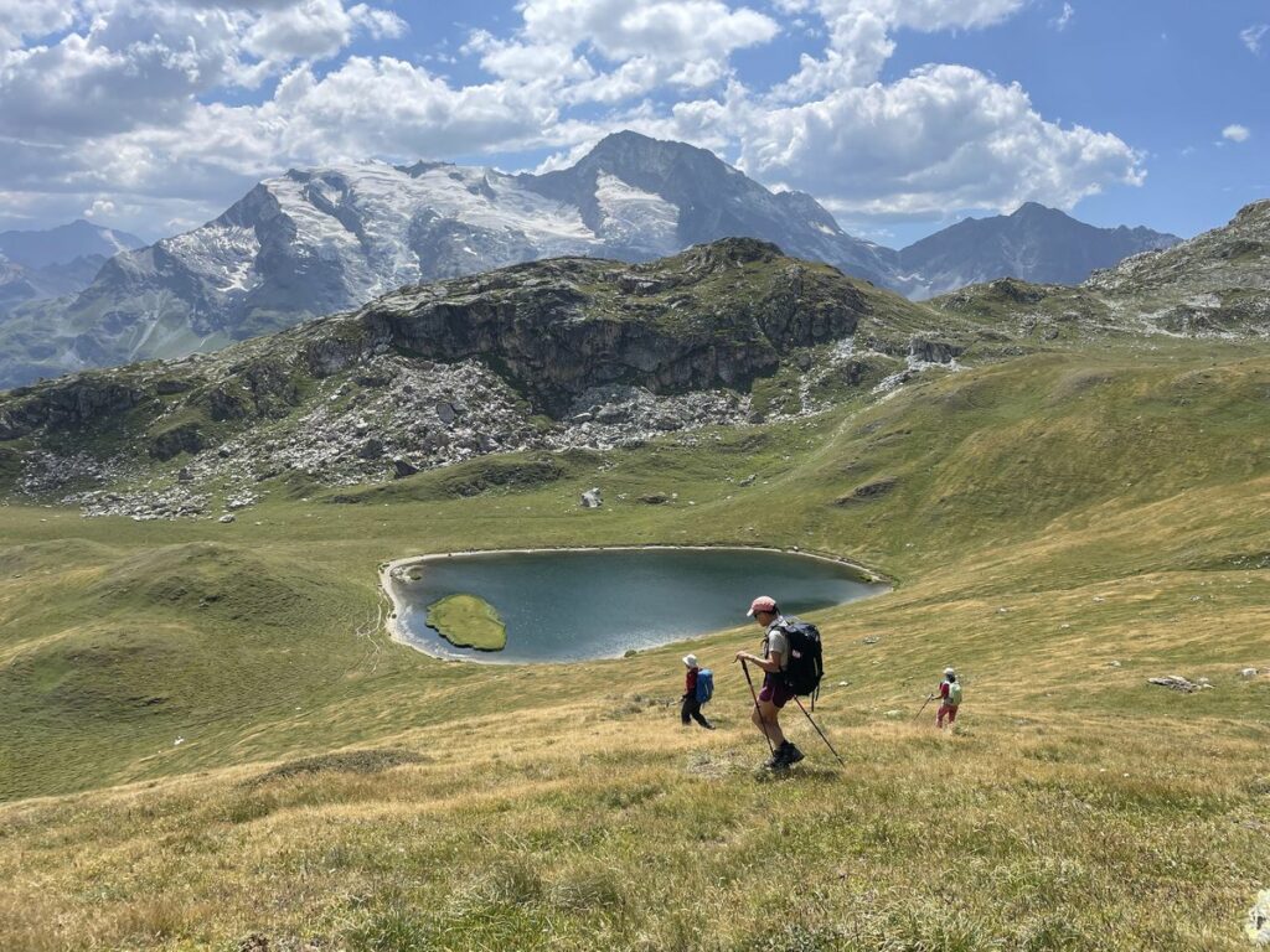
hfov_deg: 67.3
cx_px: 635
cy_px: 476
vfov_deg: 53.1
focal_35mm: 26
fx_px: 954
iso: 32
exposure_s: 1/4132
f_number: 1.6
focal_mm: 4.2
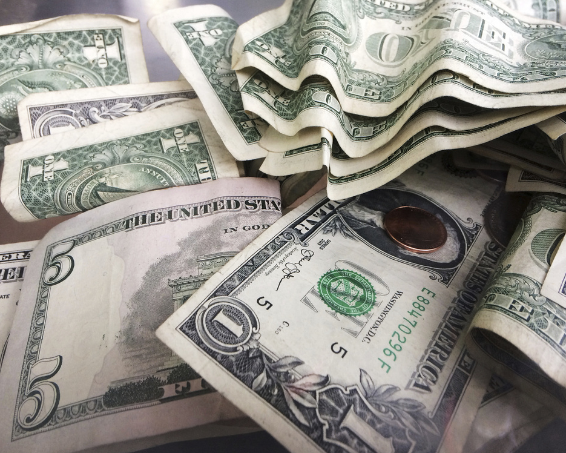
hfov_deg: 57.2
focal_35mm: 31
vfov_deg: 47.1
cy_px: 225
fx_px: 519
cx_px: 288
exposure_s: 1/30
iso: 50
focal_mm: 4.15
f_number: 2.2
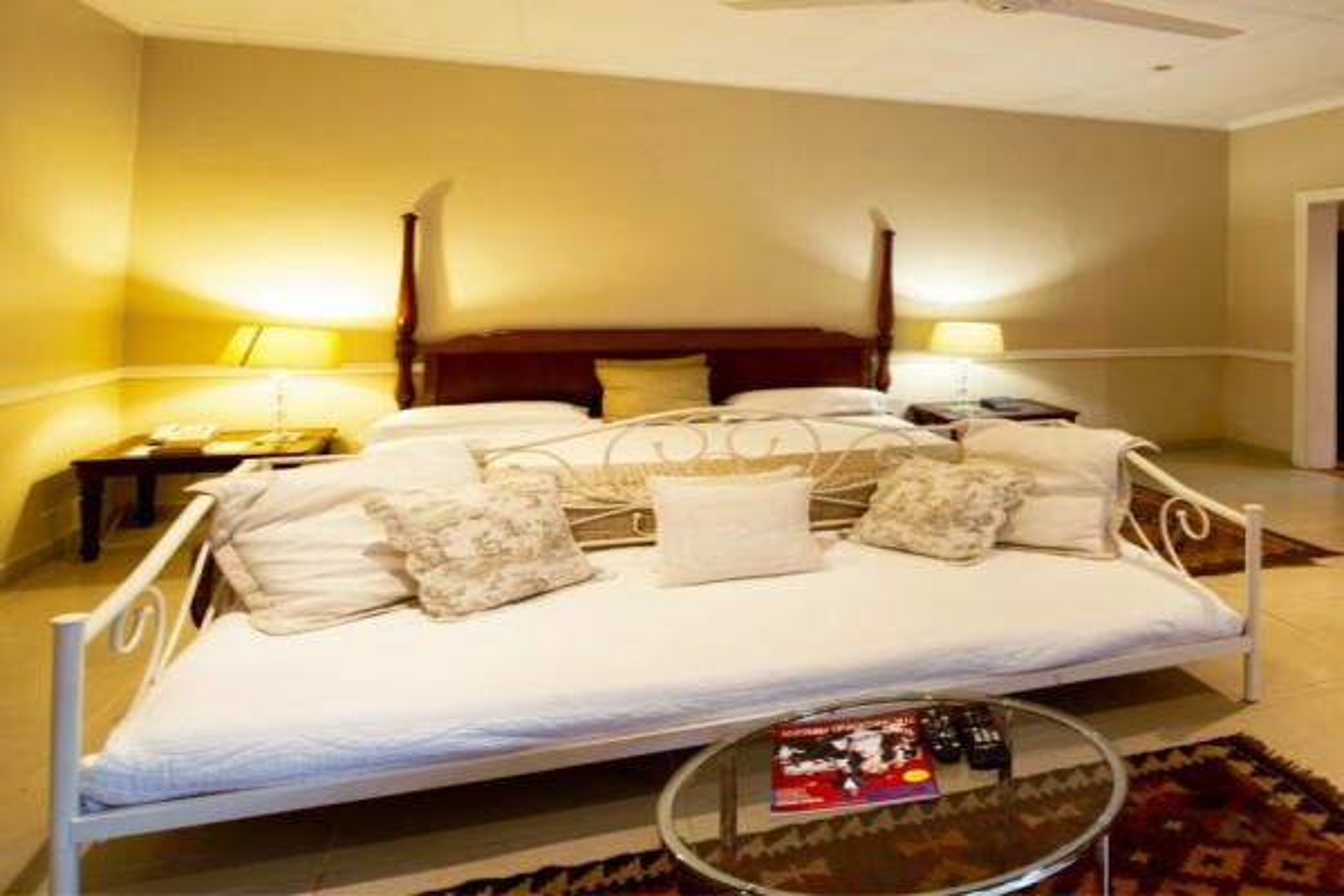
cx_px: 672
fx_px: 523
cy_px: 448
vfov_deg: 81.2
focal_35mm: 14
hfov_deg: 104.3
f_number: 8
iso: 200
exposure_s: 1
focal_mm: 14
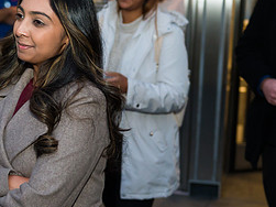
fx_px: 709
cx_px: 37
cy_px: 119
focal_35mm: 89
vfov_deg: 16.6
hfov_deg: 21.6
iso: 1600
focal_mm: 40
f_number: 4
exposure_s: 1/200
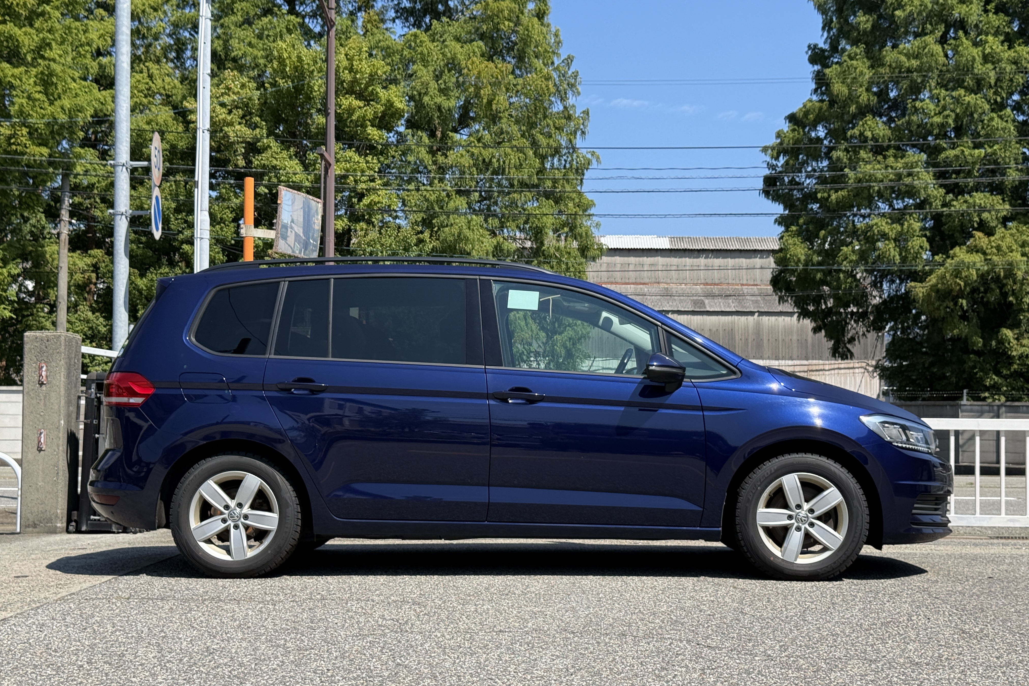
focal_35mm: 50
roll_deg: -0.4
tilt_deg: +1.7
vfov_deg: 27.0
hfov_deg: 39.6
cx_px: 514
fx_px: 1429
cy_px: 385
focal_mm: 6.76
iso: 80
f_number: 1.78
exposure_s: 1/4098
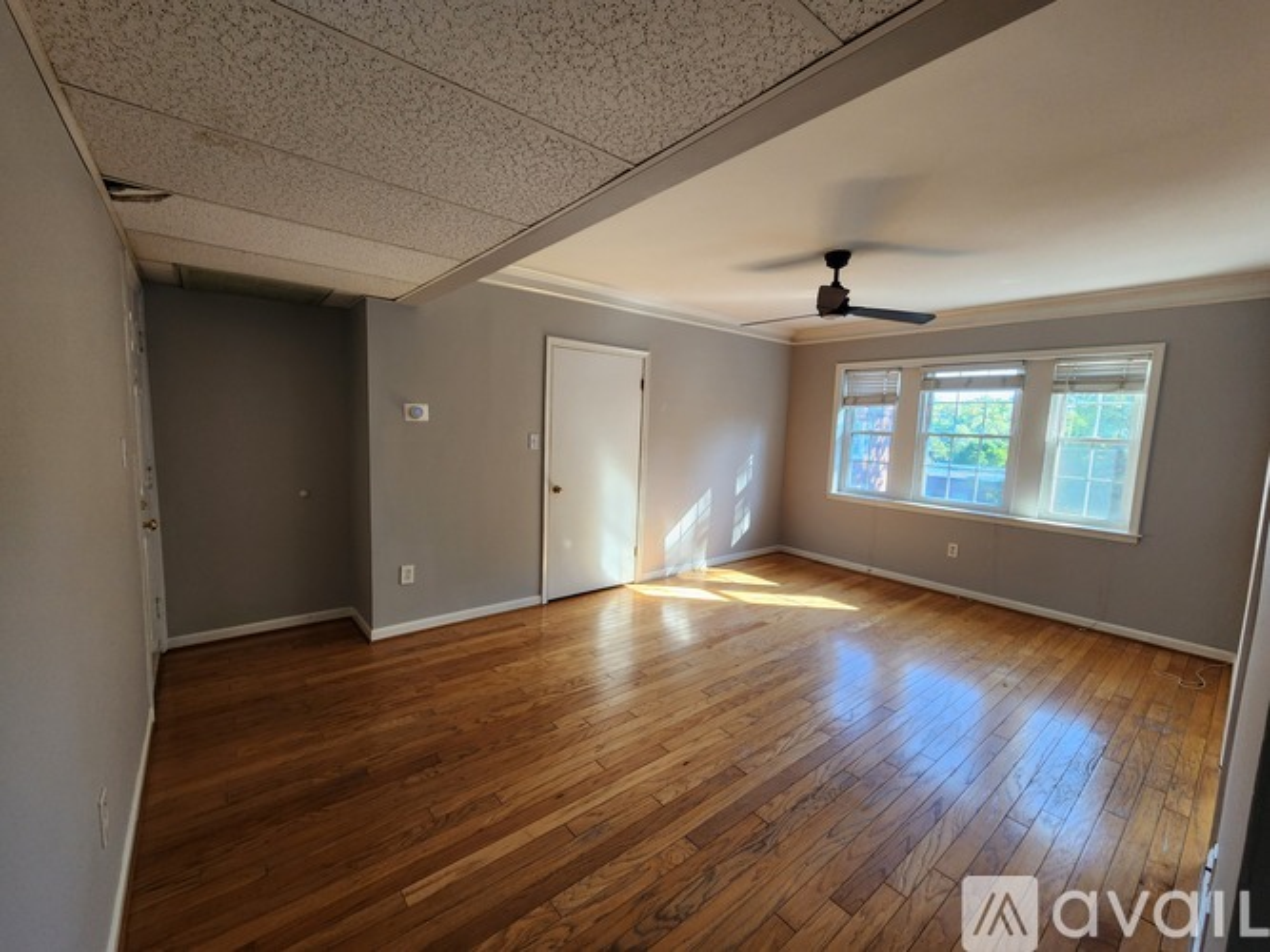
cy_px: 476
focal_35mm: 13
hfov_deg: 106.2
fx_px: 477
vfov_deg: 89.9
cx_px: 635
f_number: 2.2
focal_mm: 2.2
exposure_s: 1/60
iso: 160
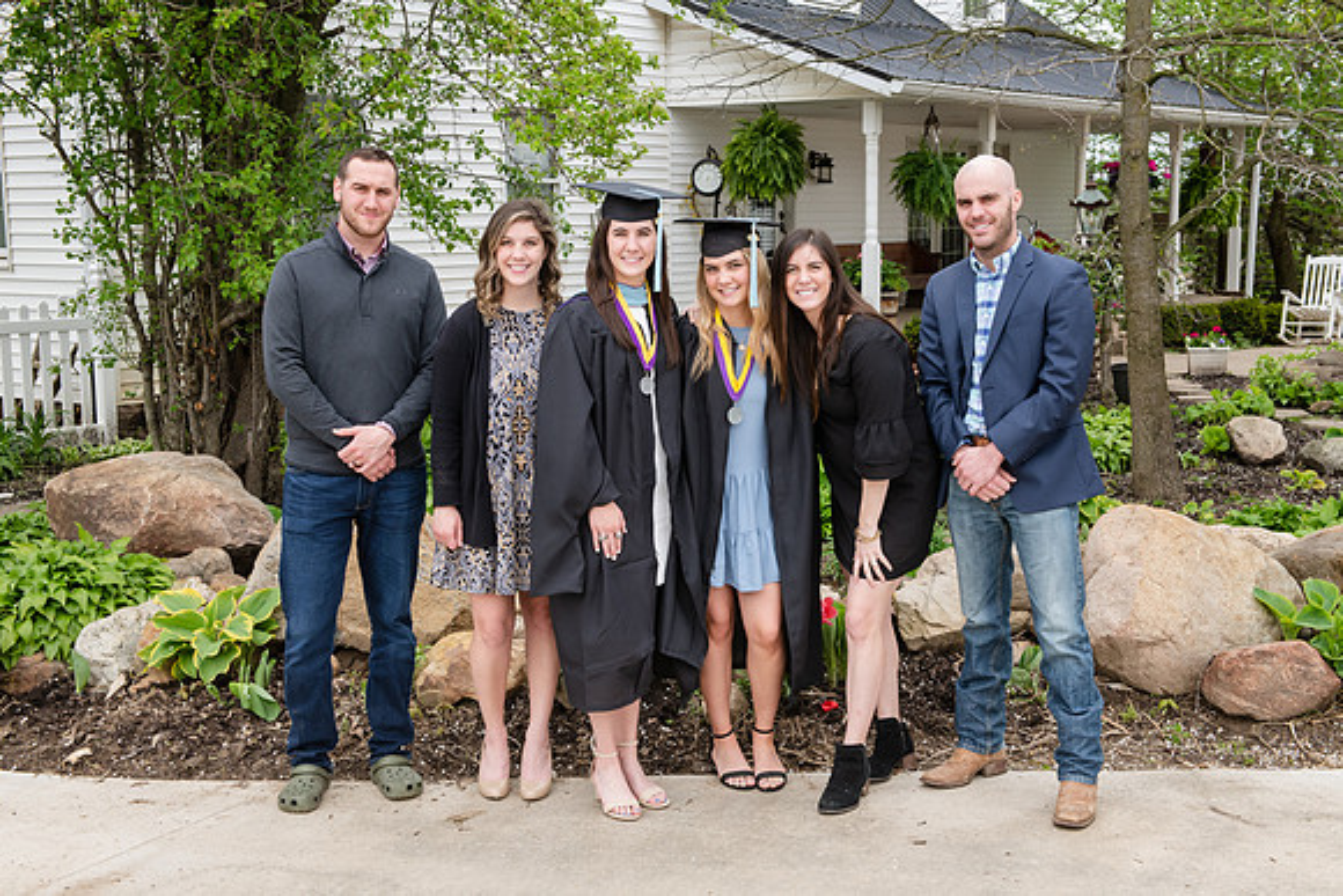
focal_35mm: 48
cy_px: 448
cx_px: 672
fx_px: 1791
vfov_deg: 28.1
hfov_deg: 41.1
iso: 500
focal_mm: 48
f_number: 8
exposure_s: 1/250
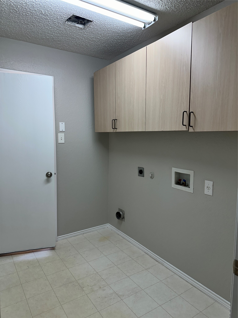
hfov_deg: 56.8
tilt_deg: -4.6
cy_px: 159
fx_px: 220
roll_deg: -1.2
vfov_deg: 71.6
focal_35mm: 24
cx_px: 119
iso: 80
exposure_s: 1/120
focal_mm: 6.86
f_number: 1.78
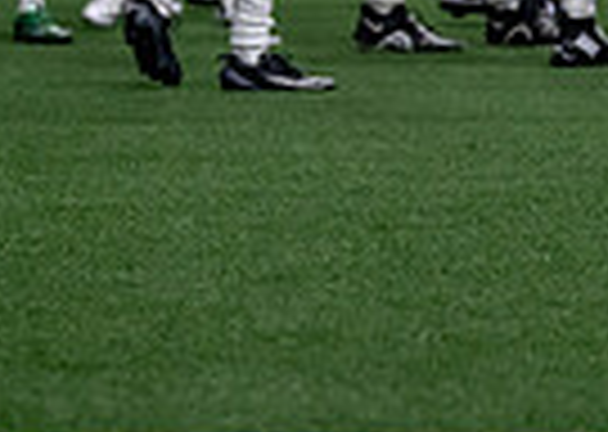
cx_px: -311
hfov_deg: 4.8
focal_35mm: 416
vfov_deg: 3.4
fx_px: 7173
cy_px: -311
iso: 2000
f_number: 2.8
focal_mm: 83
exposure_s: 1/1000
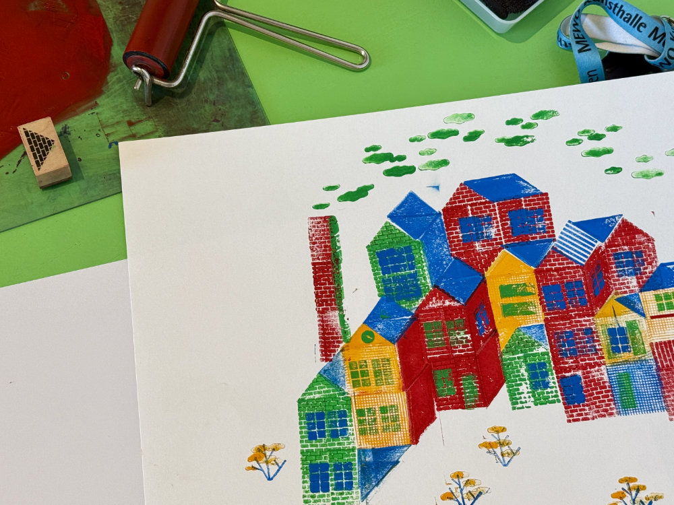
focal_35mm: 48
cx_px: 337
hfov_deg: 39.7
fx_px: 935
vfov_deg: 30.3
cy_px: 252
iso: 50
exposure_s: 1/121
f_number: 1.8
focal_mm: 6.8
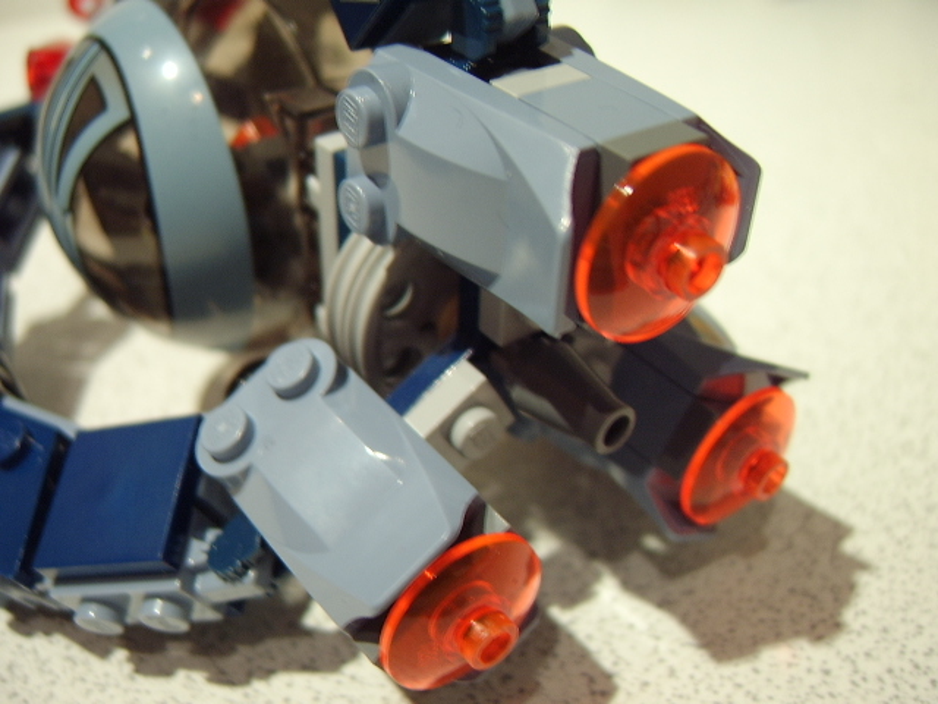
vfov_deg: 45.4
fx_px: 840
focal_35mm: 31
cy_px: 352
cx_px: 469
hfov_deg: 58.4
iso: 100
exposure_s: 1/5
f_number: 2.7
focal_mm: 8.13
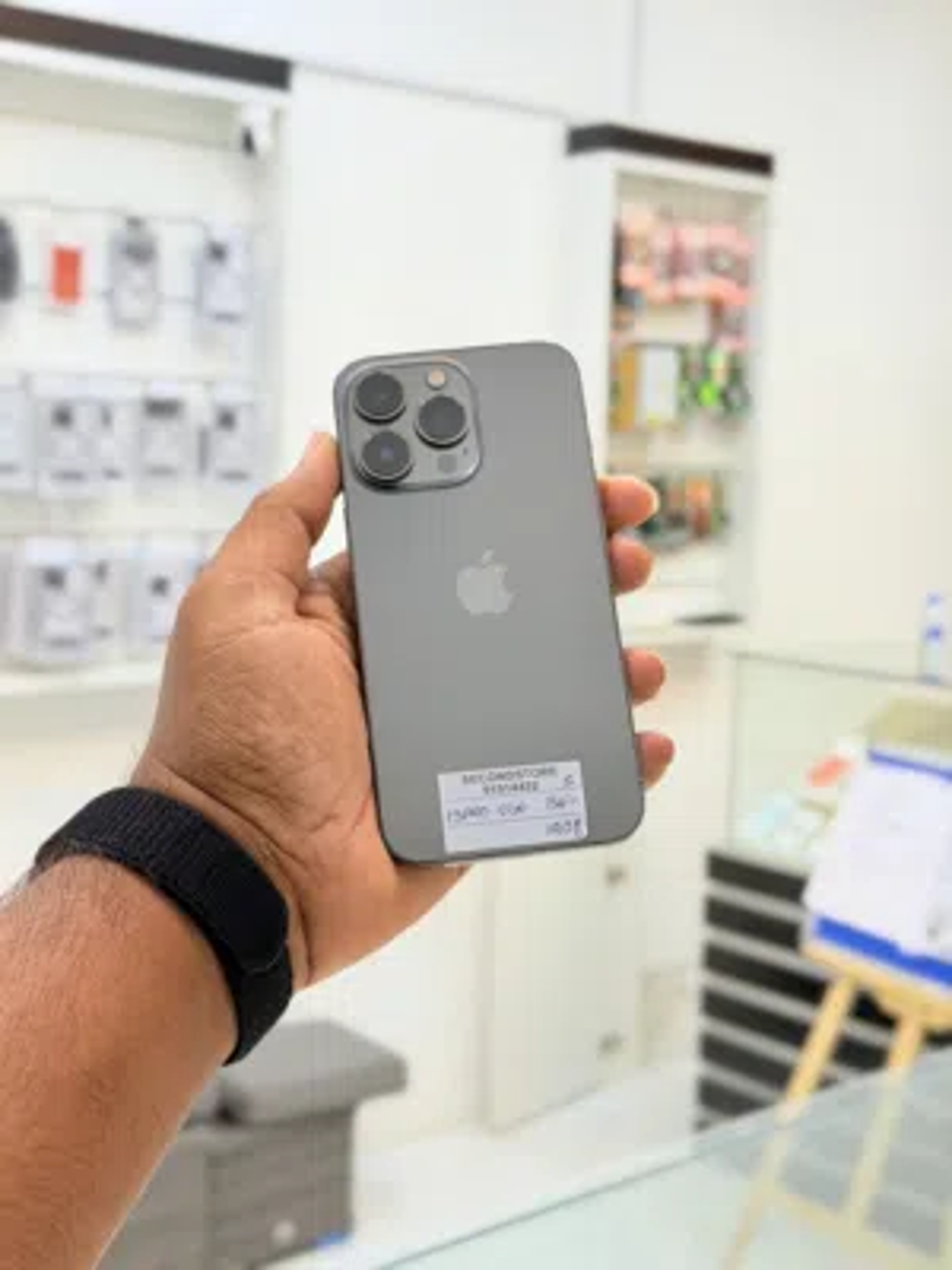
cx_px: 476
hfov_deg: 30.3
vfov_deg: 39.7
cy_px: 635
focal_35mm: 48
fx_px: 1760
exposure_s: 1/194
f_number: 1.78
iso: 50
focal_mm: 6.76
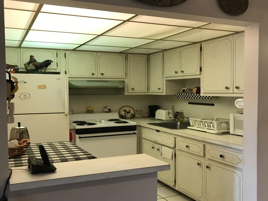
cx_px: 134
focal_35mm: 39
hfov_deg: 47.9
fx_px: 302
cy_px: 103
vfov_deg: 36.8
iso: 40
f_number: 1.8
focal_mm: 3.99
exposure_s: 1/30
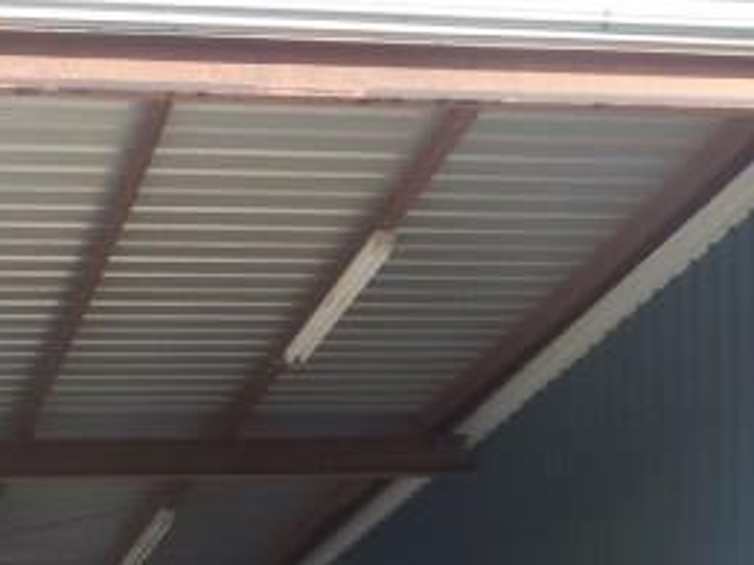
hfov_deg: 17.0
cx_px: 338
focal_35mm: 116
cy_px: 661
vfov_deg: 12.5
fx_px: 2526
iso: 100
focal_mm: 8.29
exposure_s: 1/250
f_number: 4.2
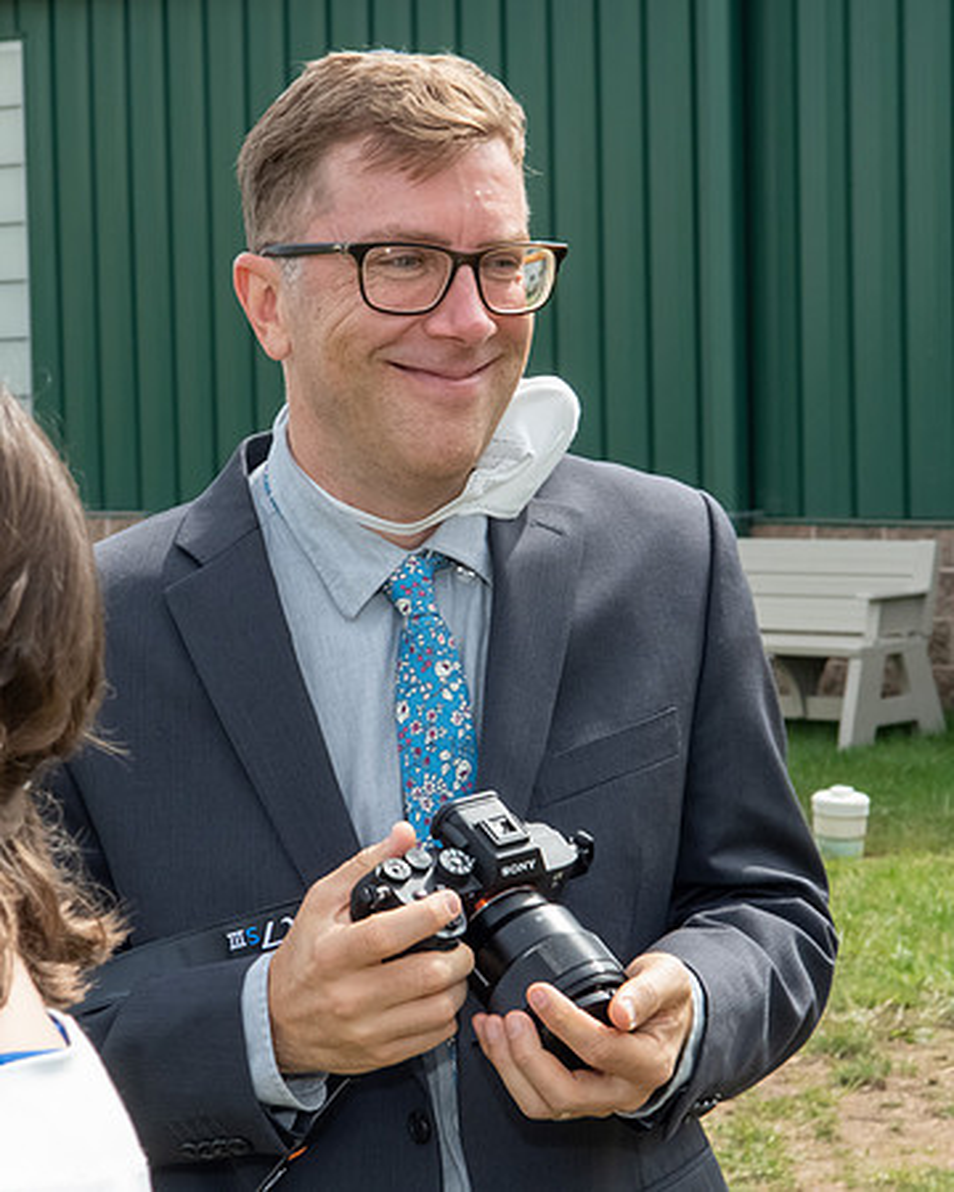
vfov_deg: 14.7
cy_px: 705
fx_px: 4626
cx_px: 441
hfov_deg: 11.8
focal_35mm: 131
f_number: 10
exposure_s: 1/250
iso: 400
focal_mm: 50
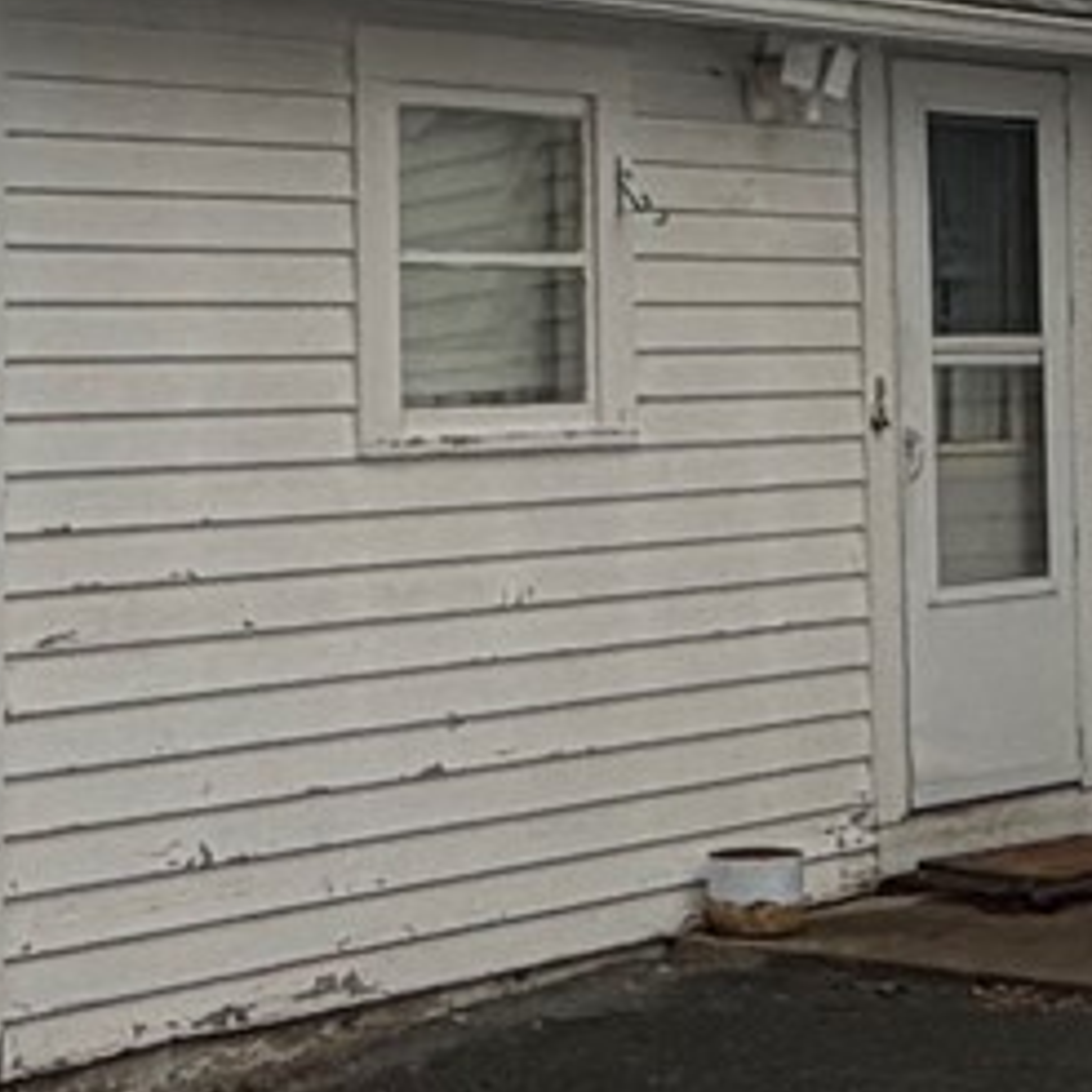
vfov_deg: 16.3
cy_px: -142
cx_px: 1110
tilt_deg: +11.6
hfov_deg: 16.5
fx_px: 3676
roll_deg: +1.4
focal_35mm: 103
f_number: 2.2
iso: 64
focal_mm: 2.22
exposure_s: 1/448
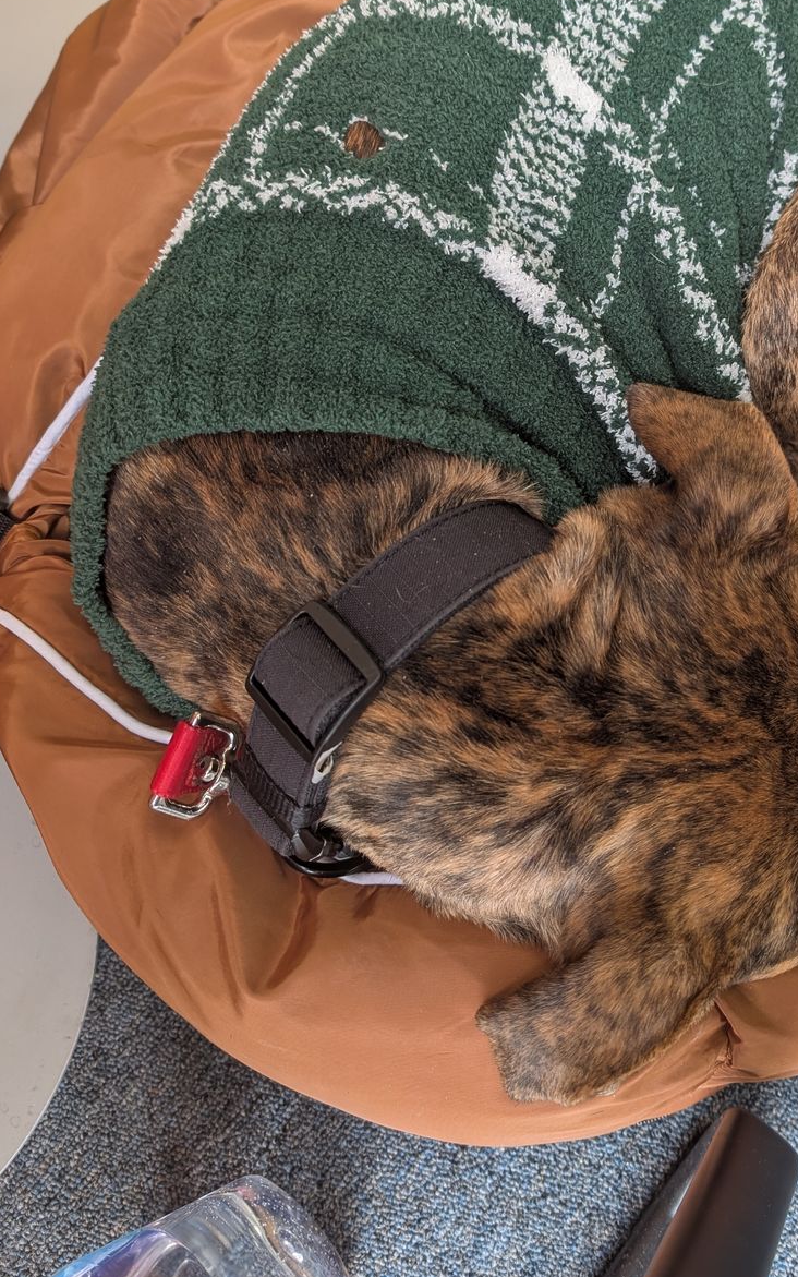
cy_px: 474
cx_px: 610
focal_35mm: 37
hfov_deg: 33.7
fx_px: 1287
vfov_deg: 52.2
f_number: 1.68
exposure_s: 1/60
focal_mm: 6.9
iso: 103
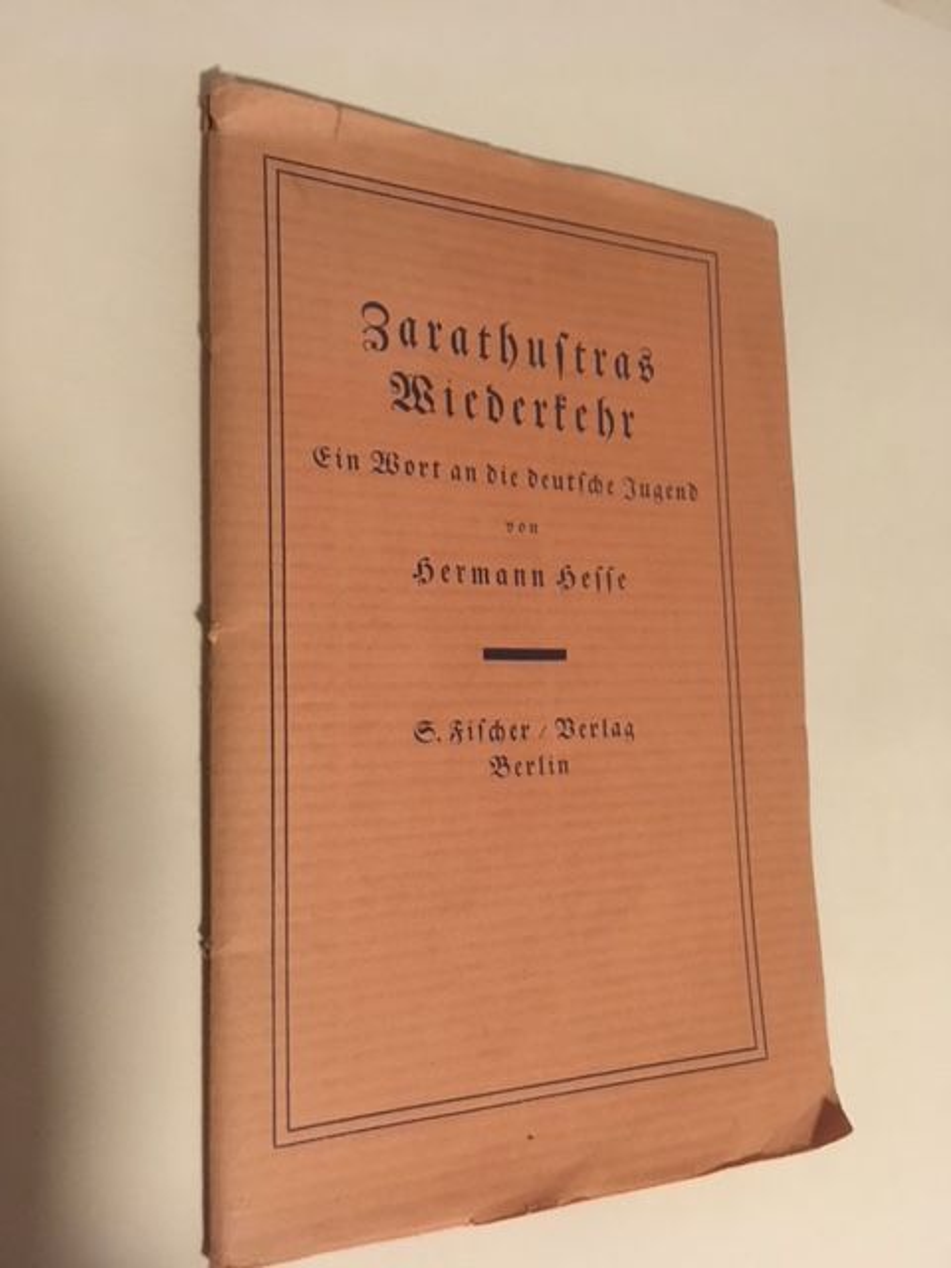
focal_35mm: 29
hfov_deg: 48.2
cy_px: 634
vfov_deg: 61.7
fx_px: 1062
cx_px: 476
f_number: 2.2
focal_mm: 4.15
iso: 400
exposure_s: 1/17
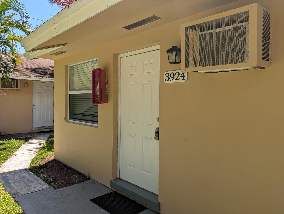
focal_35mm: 24
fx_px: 197
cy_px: 107
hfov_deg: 71.5
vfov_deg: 56.9
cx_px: 142
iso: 22
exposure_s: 1/568
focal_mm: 6.9
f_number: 1.68
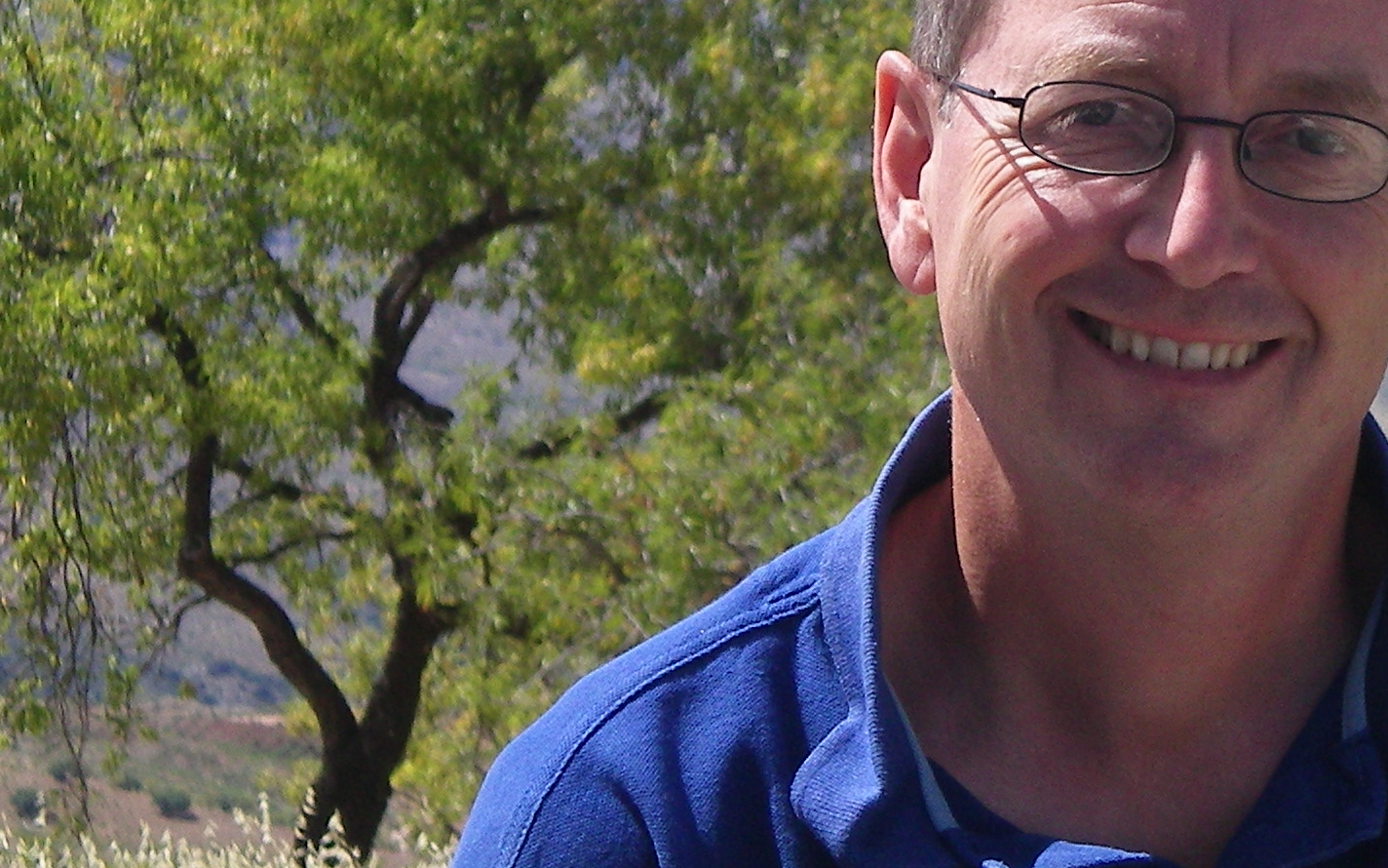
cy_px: 91
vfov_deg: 5.8
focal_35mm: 226
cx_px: 1246
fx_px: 8549
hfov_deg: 9.2
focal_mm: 15.3
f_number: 5.3
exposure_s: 1/320
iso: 64
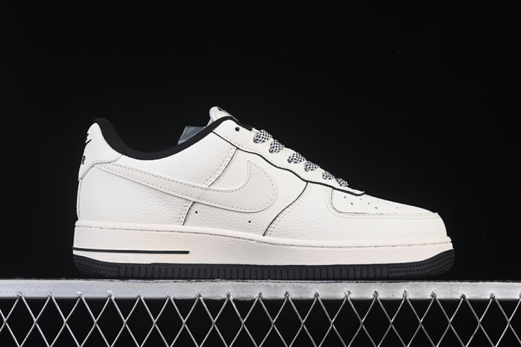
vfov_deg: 18.2
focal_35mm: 75
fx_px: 1085
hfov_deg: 27.0
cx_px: 260
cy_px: 174
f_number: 8
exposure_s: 1/80
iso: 160
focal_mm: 50
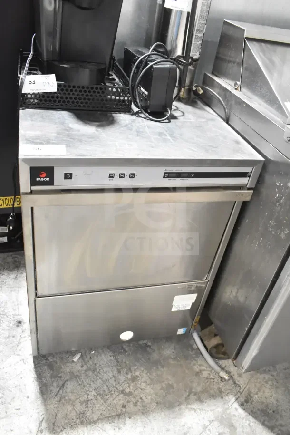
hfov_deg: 43.6
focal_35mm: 30
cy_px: 218
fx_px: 362
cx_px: 145
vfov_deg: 61.9
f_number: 5.6
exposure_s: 1/125
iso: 6400
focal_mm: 20
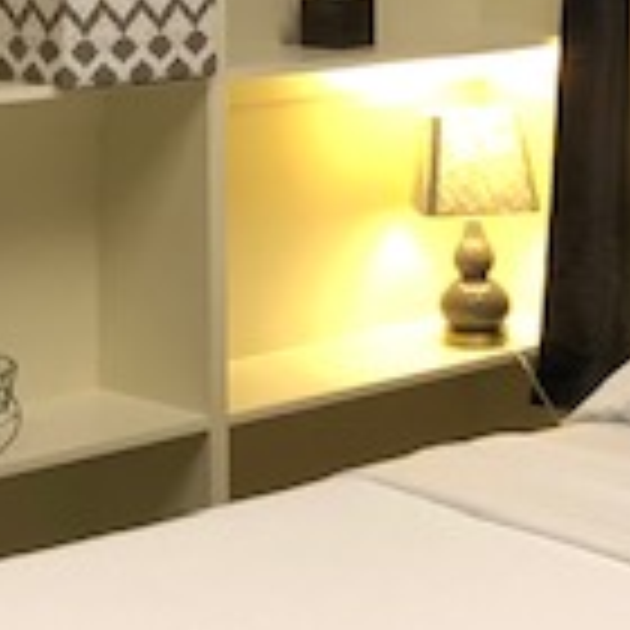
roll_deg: +0.7
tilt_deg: -3.7
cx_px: 198
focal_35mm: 113
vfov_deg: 15.1
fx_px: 2327
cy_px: -36
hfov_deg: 15.4
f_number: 1.8
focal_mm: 3.99
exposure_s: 1/15
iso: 64
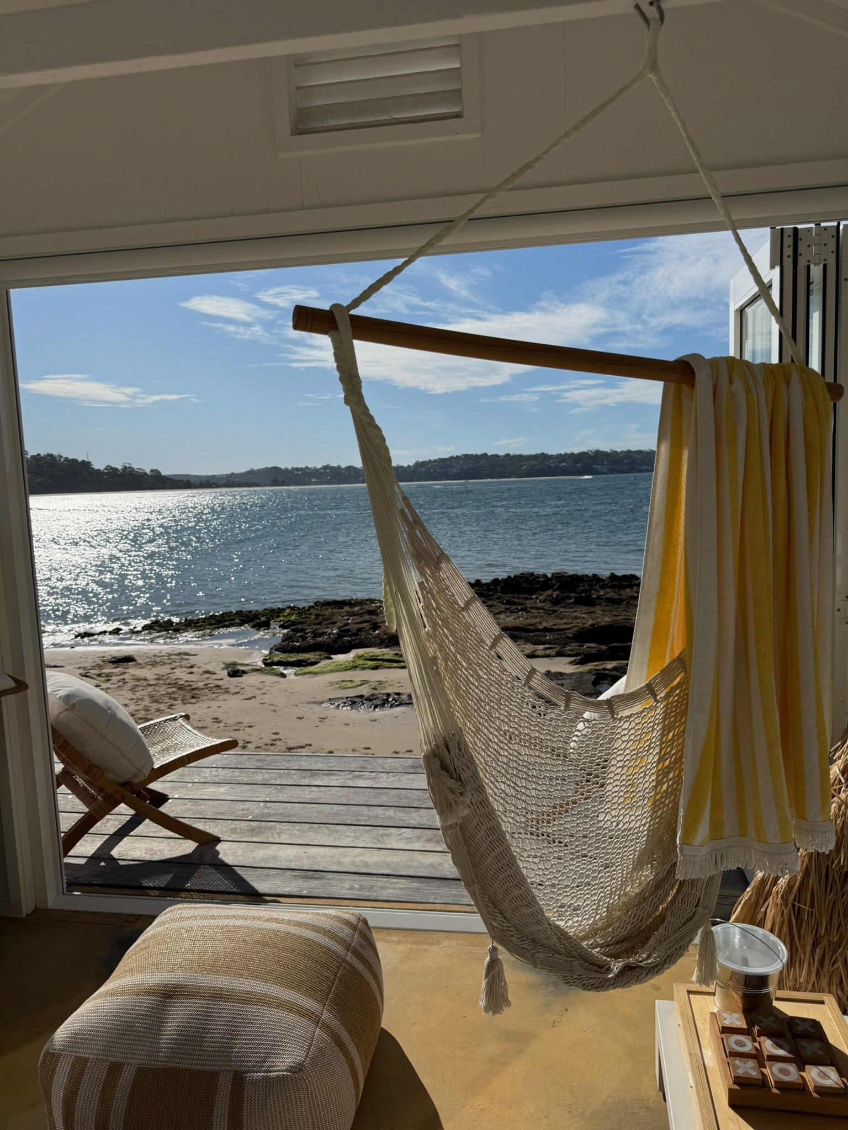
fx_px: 784
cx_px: 424
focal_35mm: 24
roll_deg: +0.2
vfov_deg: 71.6
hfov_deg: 56.8
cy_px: 565
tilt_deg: -5.6
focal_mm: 6.76
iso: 80
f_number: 1.78
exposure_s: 1/11905
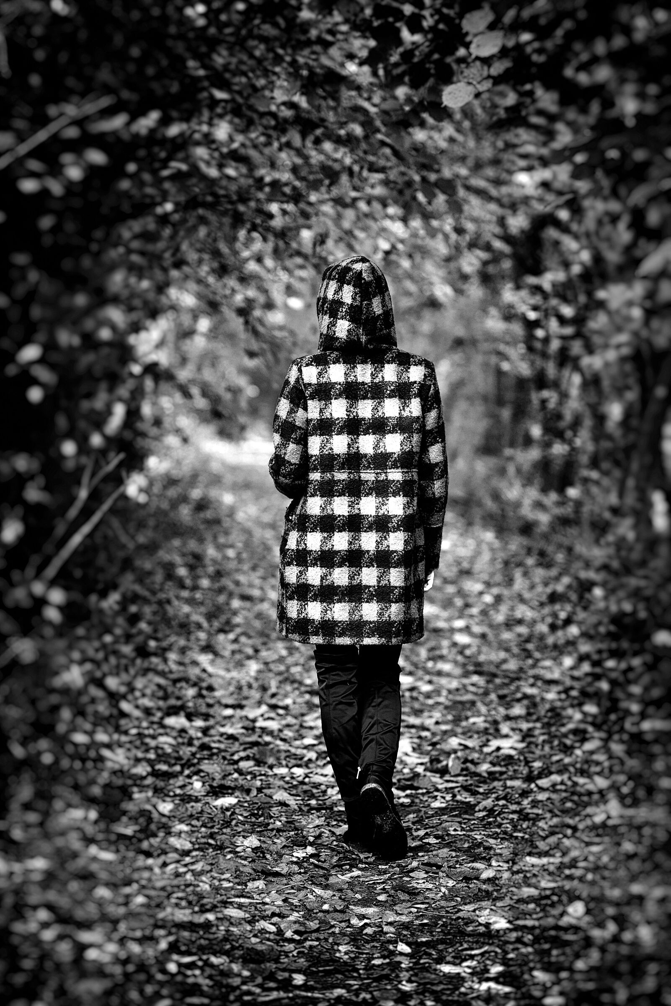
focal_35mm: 85
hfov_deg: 16.1
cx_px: 336
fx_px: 2374
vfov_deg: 23.9
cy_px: 503
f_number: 2.2
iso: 250
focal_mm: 85
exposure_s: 1/500
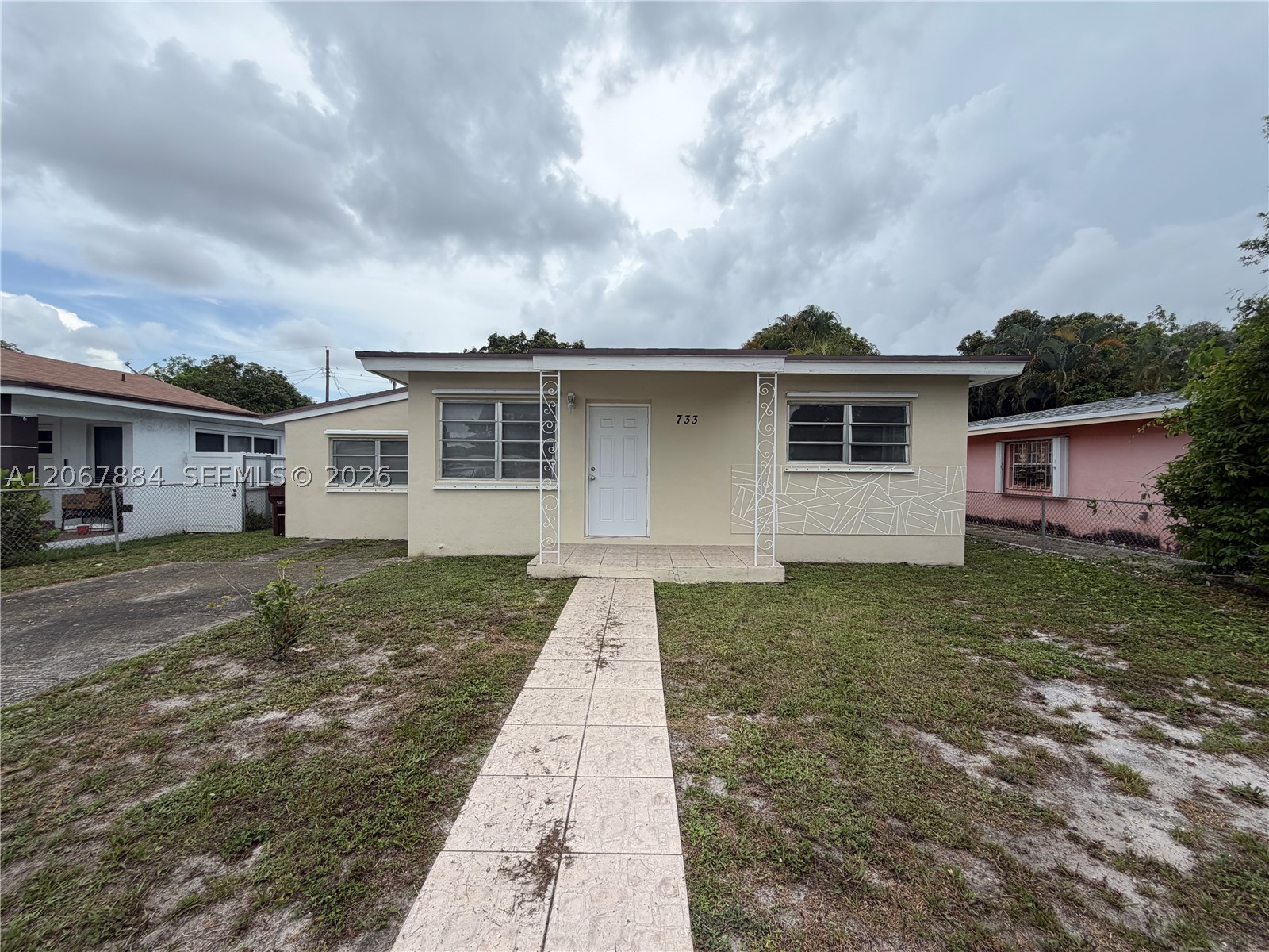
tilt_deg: -1.2
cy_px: 476
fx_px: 513
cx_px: 634
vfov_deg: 85.7
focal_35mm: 14
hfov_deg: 102.1
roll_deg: +0.3
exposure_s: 1/686
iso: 40
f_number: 2.2
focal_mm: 2.22
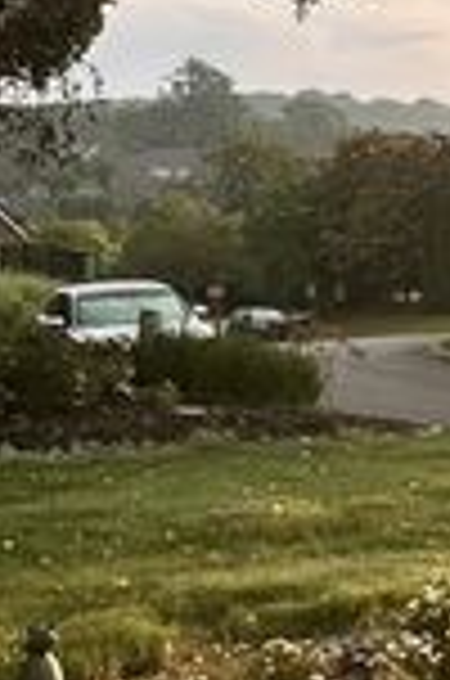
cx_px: 855
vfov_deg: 20.5
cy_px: 194
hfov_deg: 12.4
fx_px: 1865
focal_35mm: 99
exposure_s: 1/963
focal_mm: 2.22
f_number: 2.2
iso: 40
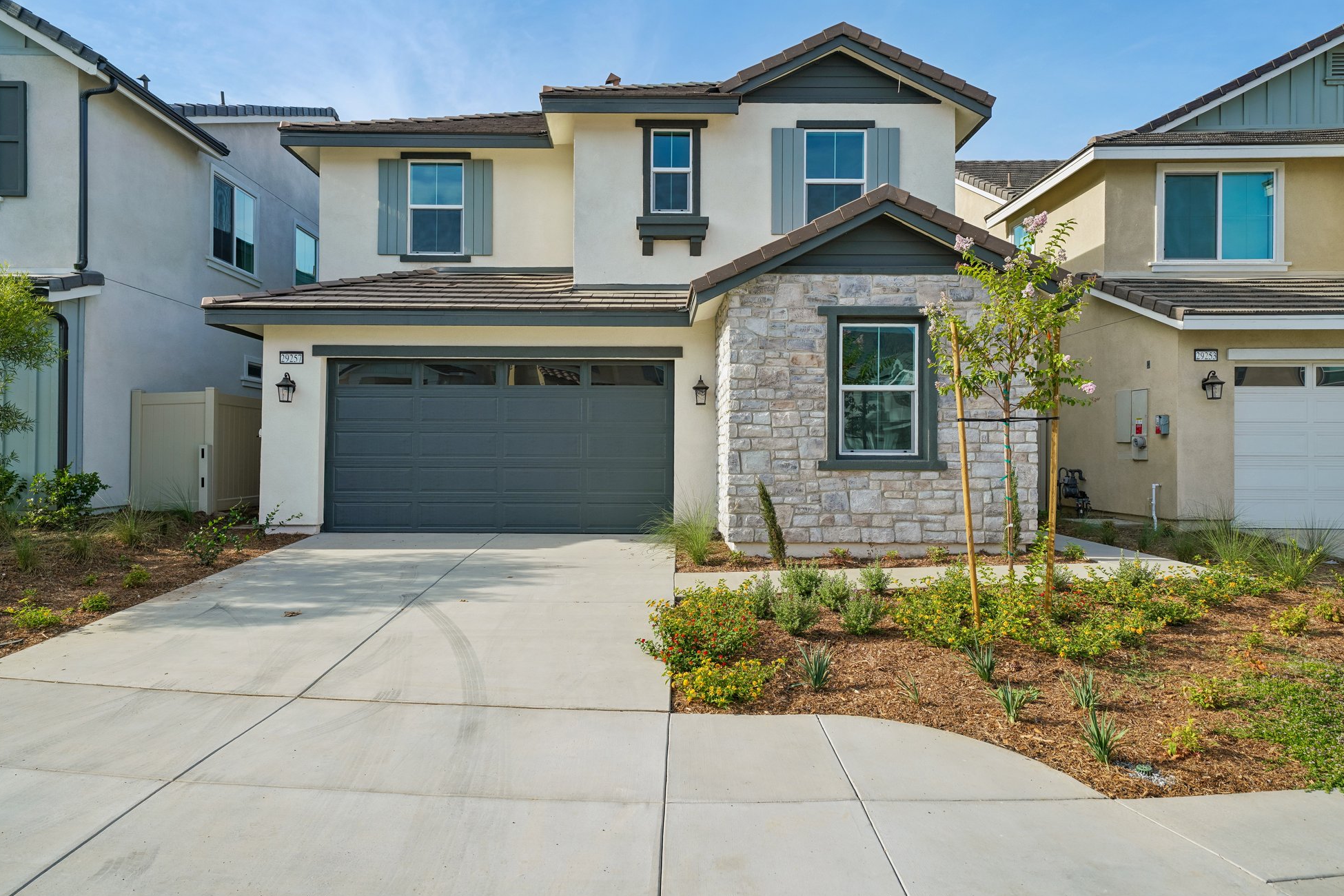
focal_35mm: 21
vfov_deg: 59.5
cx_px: 655
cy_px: 459
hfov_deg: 81.2
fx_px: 784
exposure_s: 1/125
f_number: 8
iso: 100
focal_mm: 20
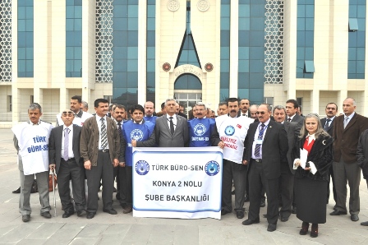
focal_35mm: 30
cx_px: 184
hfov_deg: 62.0
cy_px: 122
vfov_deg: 43.5
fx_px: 306
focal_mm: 20
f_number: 8
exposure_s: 1/250
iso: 200
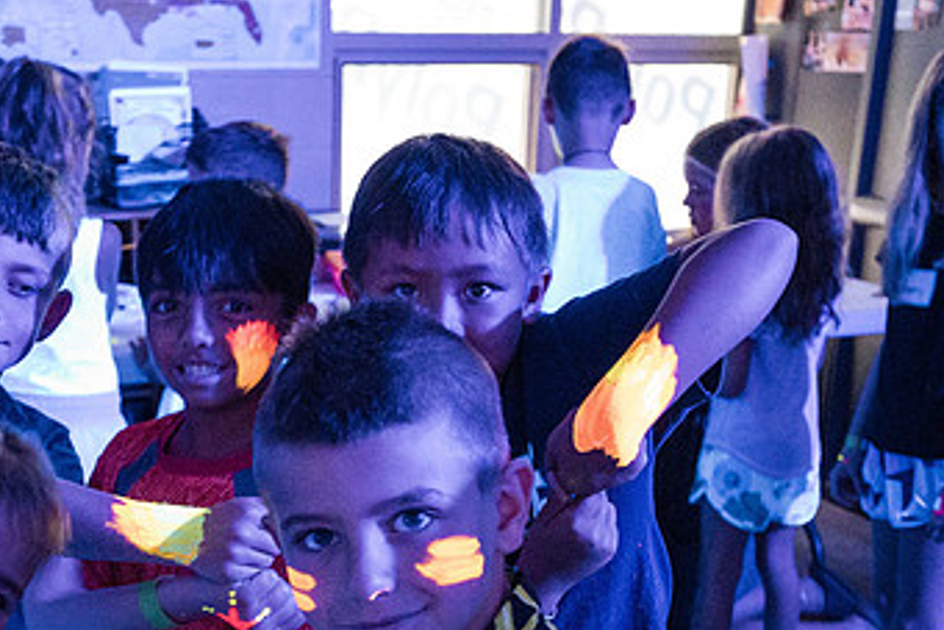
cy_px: 522
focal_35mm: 53
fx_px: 1390
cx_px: 291
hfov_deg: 37.0
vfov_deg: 25.0
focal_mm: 30
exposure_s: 1/15
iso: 25600
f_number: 4
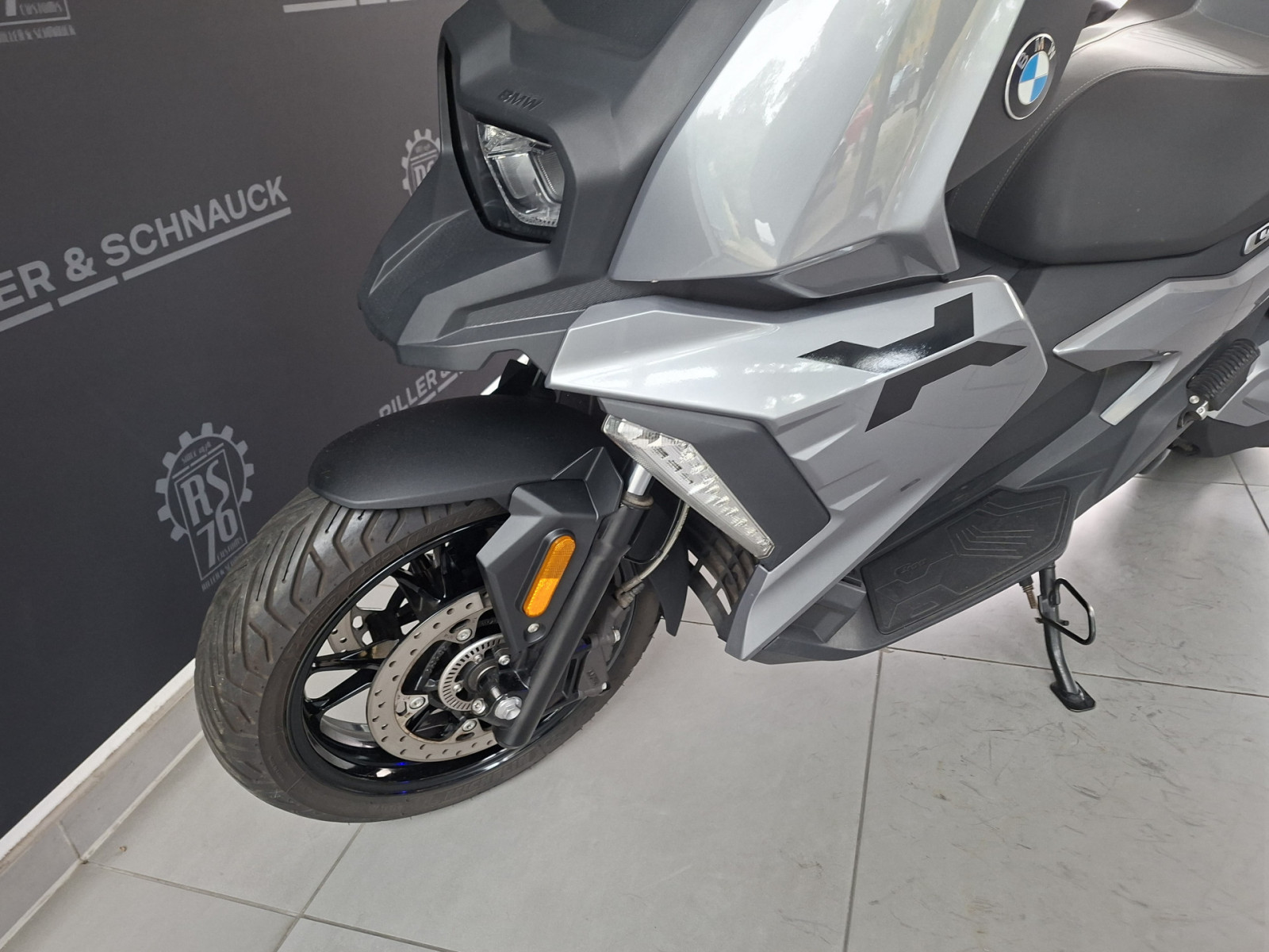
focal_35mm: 23
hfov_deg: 73.9
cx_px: 634
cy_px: 476
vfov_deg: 58.9
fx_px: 843
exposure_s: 1/100
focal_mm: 5.54
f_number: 1.8
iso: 200
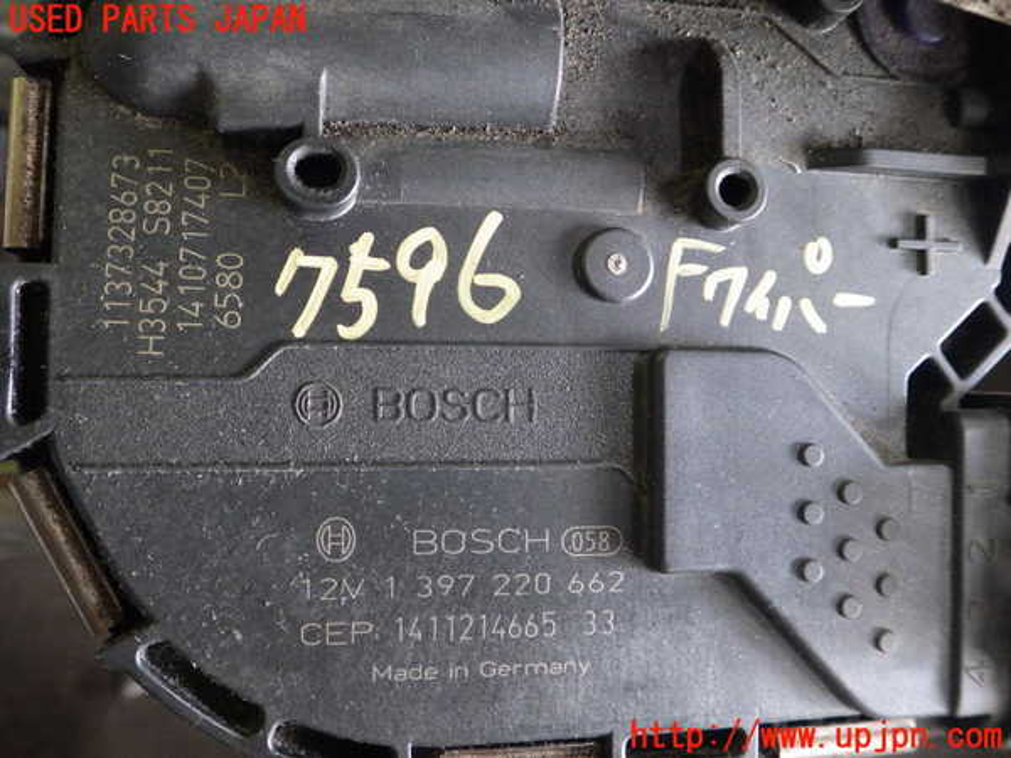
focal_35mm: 31
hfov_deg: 58.4
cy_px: 379
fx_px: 905
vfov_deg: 45.4
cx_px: 506
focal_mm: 5.5
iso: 800
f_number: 2.3
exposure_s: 1/45
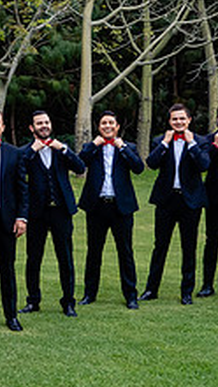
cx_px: -173
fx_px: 944
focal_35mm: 92
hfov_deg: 12.1
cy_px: 85
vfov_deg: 22.9
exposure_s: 1/250
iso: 640
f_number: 7.1
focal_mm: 33
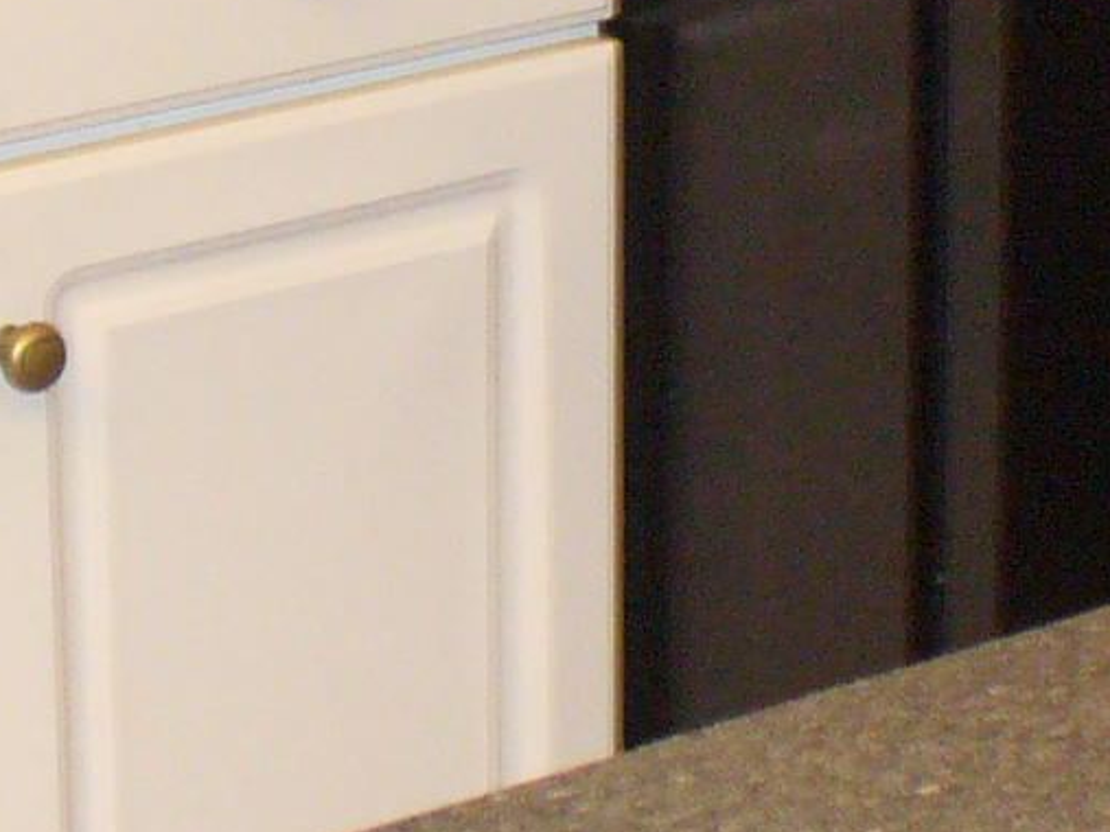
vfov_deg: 7.8
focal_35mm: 187
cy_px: -278
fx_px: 5995
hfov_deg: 10.6
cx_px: 764
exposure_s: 1/8
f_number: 2.8
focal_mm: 6.1
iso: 160
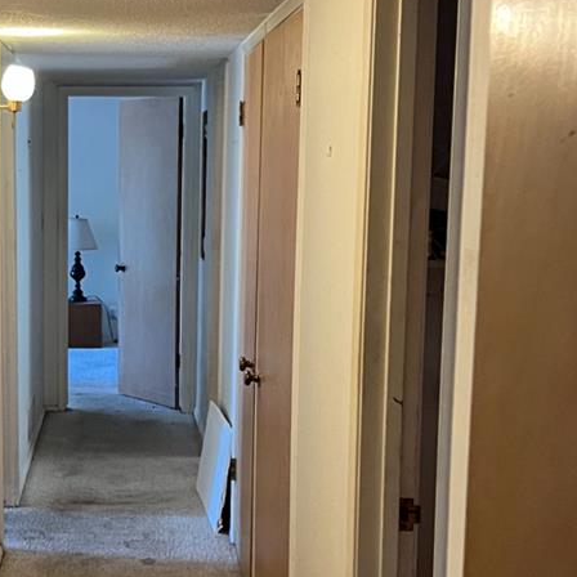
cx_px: 46
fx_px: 1452
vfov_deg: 22.4
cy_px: 392
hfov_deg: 21.9
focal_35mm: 77
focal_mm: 5.7
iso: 400
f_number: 1.5
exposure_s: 1/60
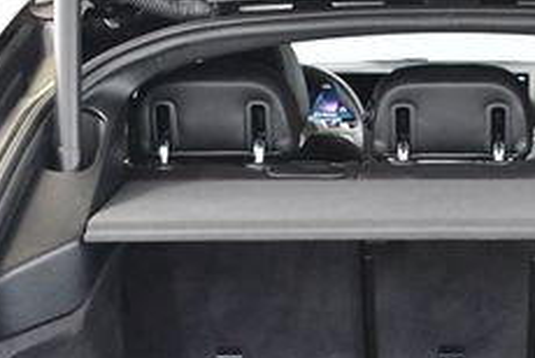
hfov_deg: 20.0
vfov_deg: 13.2
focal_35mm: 100
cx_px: 465
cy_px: 493
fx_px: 1488
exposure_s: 1/60
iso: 3200
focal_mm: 18
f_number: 3.5
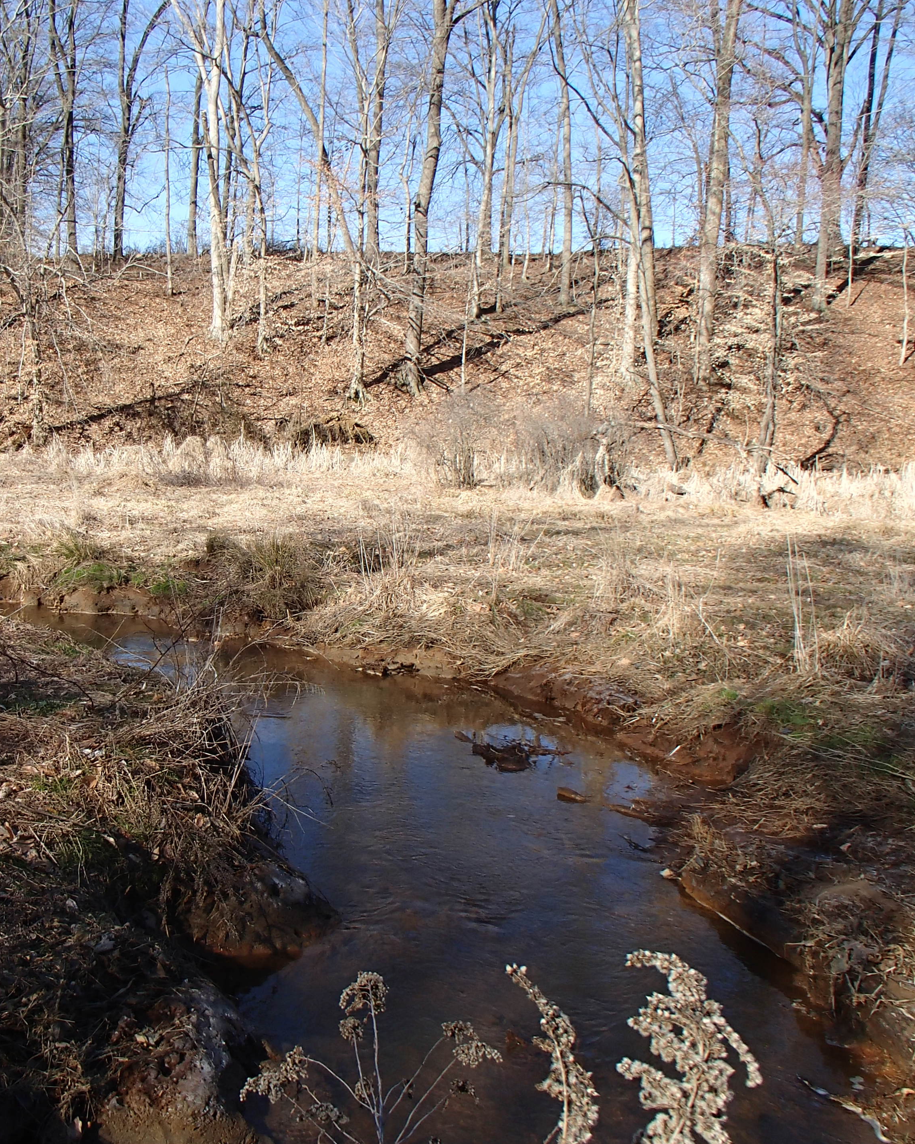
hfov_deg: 38.8
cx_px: 316
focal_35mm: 38
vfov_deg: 47.9
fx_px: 1286
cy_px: 588
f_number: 3.9
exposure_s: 1/500
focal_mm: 5
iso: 100
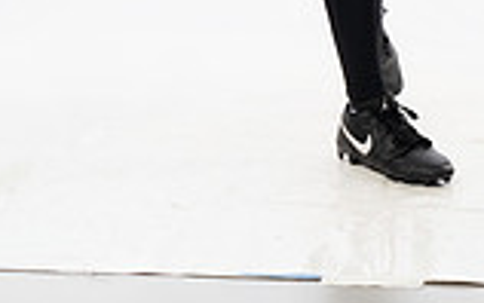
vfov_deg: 8.0
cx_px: 410
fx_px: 2033
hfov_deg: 13.5
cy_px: -373
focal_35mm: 154
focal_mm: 53
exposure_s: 1/250
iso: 640
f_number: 5.6
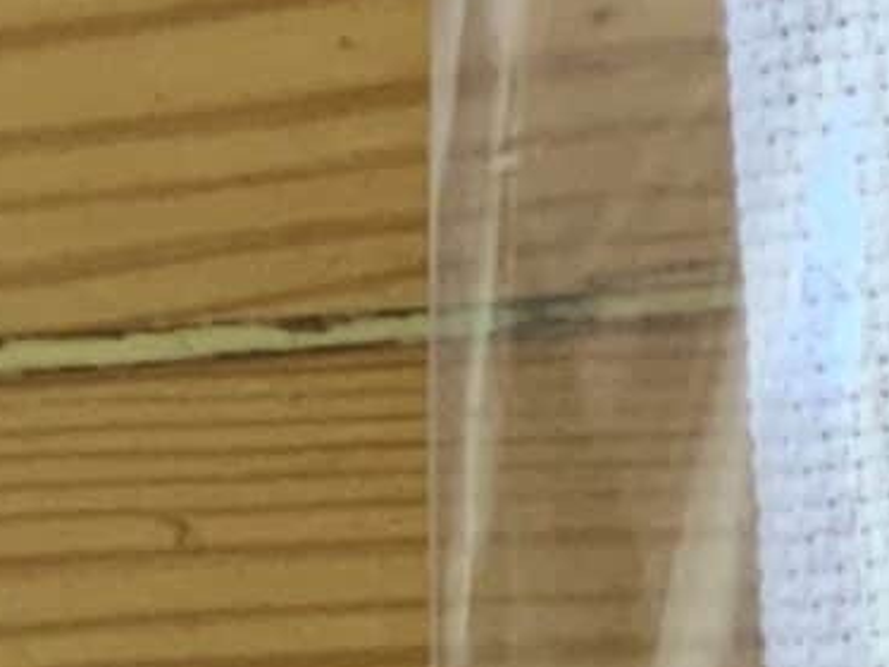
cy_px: 93
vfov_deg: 7.5
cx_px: 2882
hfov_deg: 8.1
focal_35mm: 199
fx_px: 5112
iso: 50
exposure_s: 1/53
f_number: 1.8
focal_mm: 3
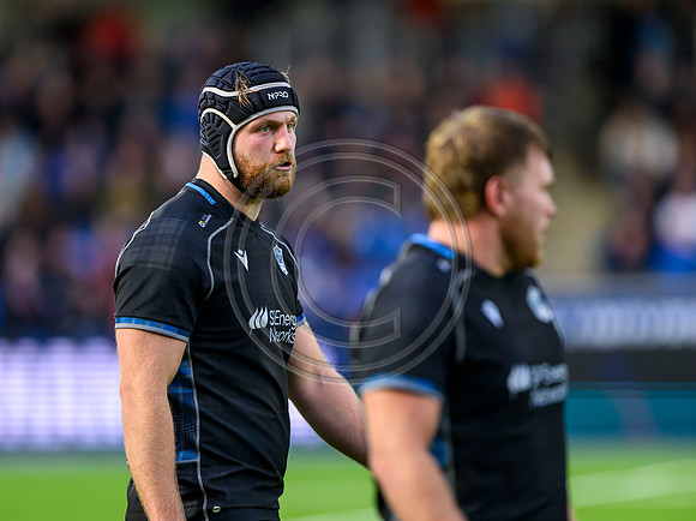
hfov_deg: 4.4
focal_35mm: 456
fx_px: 9159
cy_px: 246
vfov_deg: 3.3
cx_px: 284
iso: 3200
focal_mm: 400
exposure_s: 1/2000
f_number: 3.2
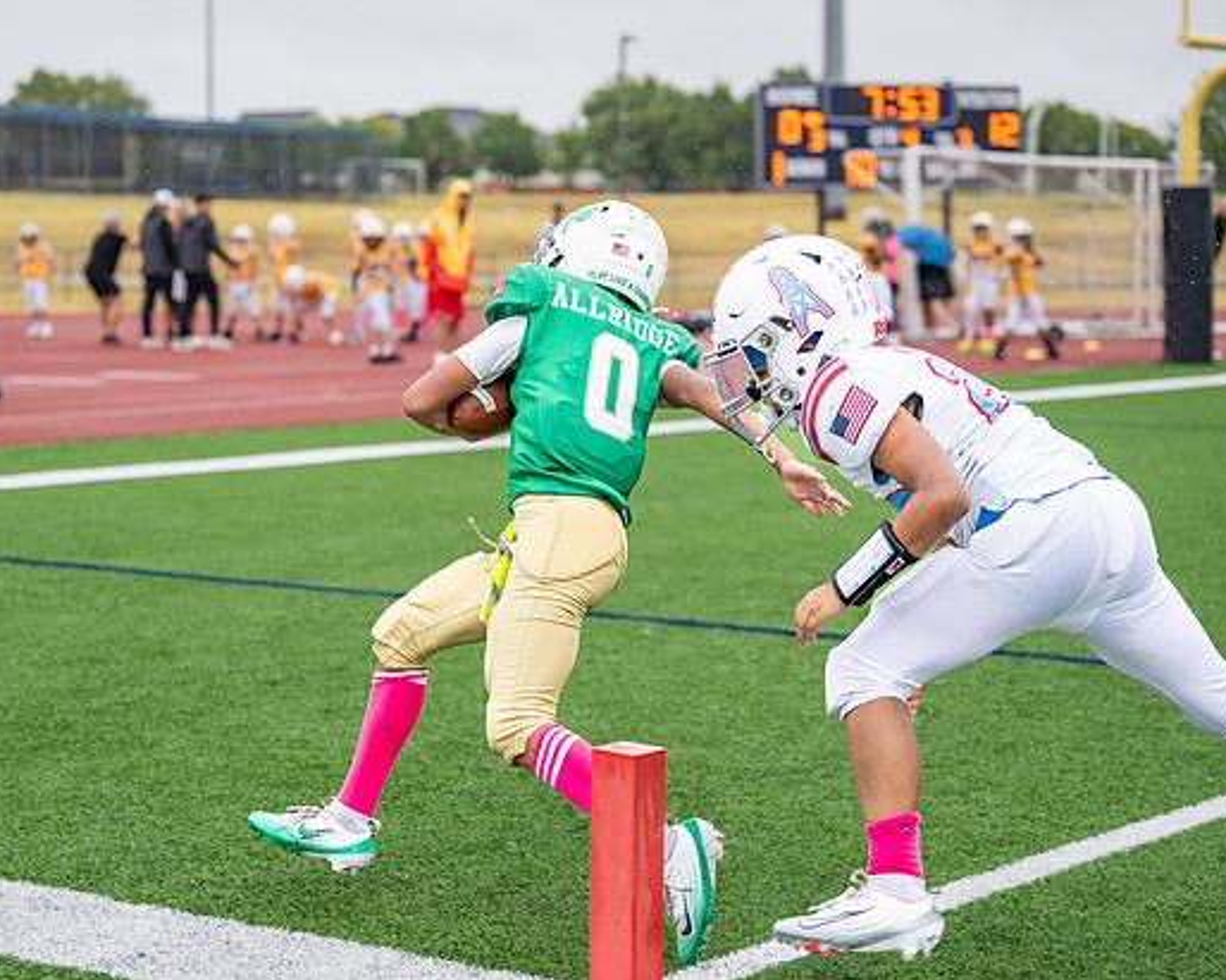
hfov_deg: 22.7
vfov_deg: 18.3
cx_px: 547
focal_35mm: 84
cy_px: 468
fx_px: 3047
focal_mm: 70
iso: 400
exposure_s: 1/1000
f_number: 2.8
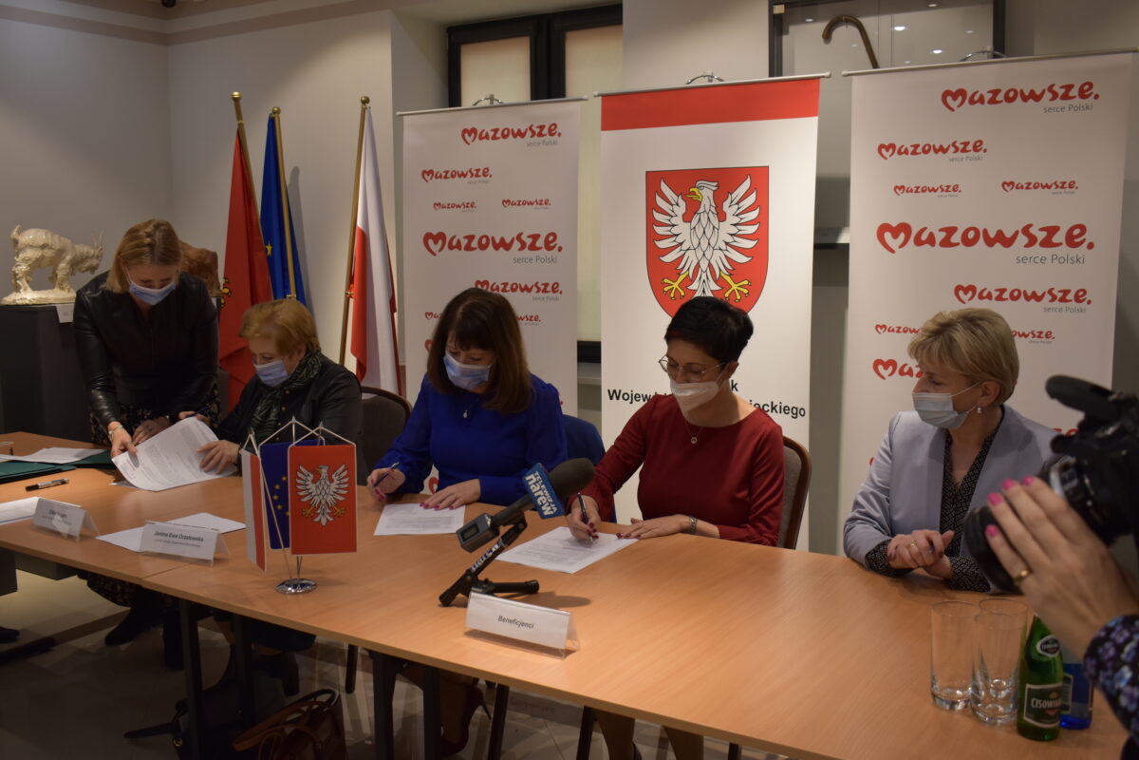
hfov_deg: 57.2
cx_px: 570
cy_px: 380
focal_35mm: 33
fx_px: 1044
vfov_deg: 40.0
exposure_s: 1/100
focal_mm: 22
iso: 400
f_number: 5
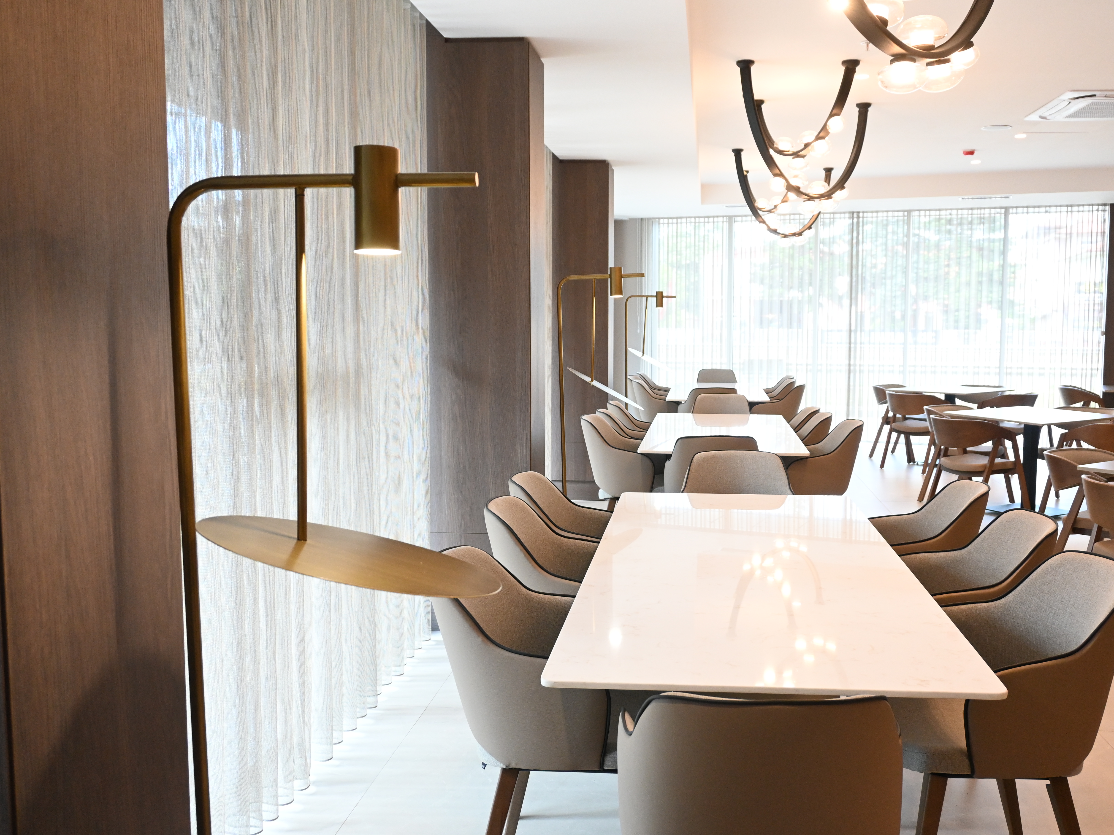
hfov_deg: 54.1
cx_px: 615
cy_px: 411
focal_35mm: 34
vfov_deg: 42.0
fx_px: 1089
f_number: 4.5
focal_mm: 20.5
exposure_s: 1/125
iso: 1600
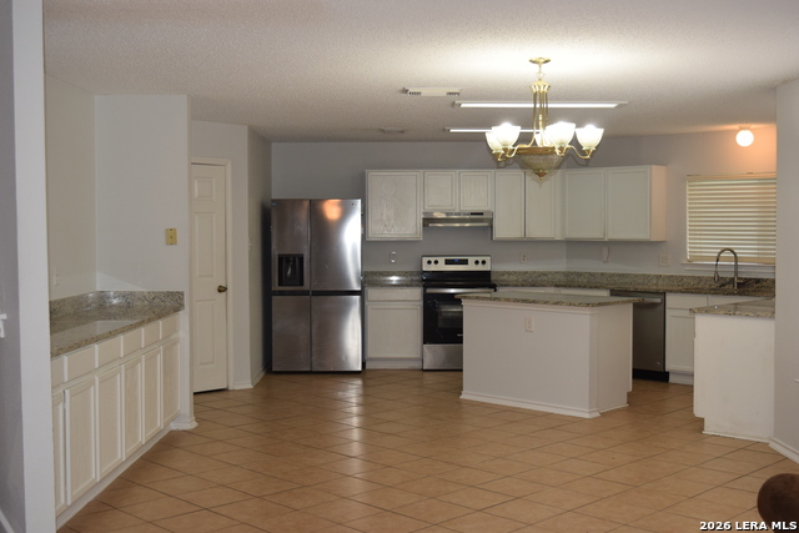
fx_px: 966
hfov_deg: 45.0
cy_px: 266
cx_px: 400
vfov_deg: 30.9
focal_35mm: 44
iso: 500
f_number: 5.6
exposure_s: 1/125
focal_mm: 29
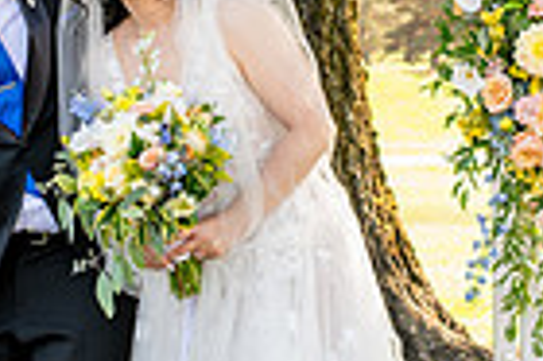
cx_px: 272
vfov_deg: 6.3
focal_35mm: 216
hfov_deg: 9.5
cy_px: 85
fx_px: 3254
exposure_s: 1/400
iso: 500
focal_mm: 35
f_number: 4
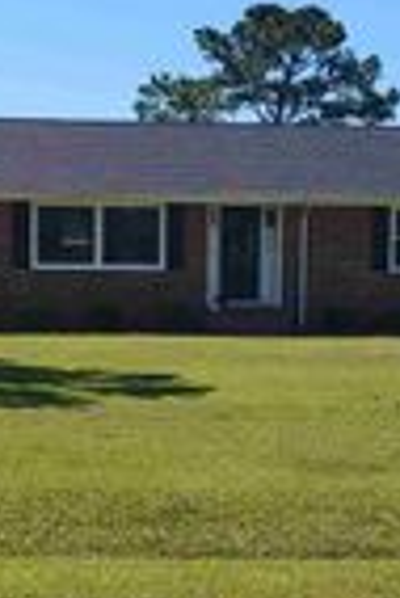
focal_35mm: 88
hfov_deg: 15.5
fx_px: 1463
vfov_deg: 23.1
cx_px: 147
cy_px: 341
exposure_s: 1/1090
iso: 100
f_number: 1.8
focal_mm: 5.56
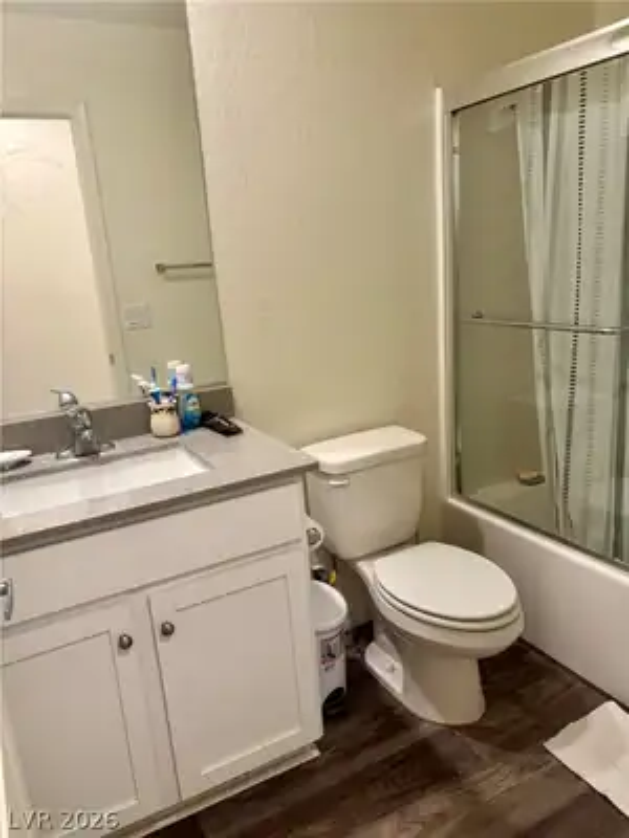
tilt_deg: -15.5
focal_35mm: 26
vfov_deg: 67.3
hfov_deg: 53.1
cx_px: 314
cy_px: 419
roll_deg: +3.9
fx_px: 630
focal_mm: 5.96
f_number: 1.6
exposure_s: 1/60
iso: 100
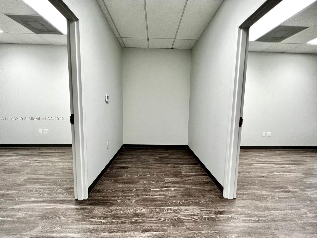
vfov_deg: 89.9
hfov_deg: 106.2
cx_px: 158
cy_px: 119
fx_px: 119
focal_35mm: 13
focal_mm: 1.57
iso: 160
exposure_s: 1/120
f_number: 1.8
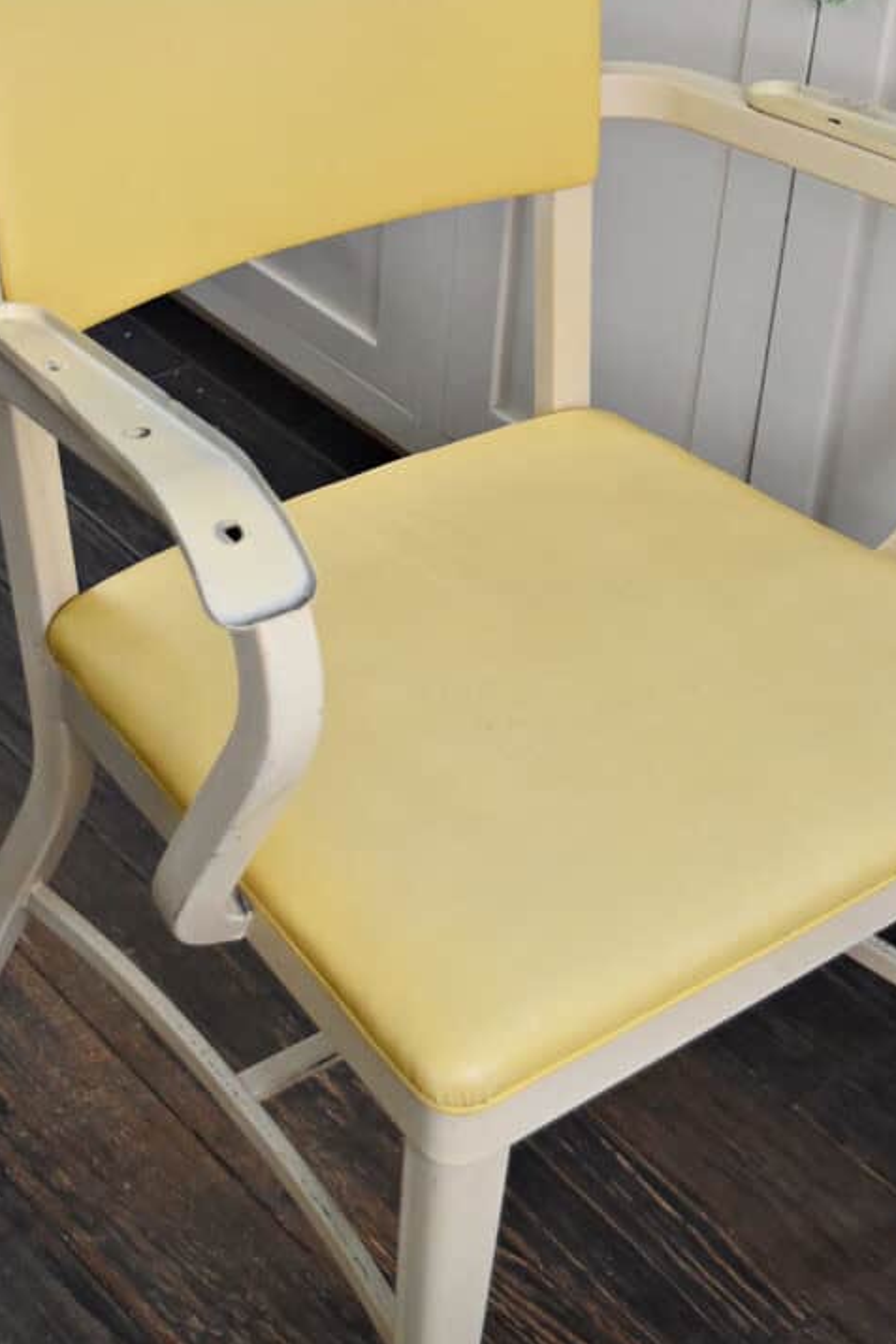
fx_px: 2491
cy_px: 550
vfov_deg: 30.1
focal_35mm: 67
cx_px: 507
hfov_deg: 20.4
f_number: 4.2
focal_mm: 31
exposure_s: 1/60
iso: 1600
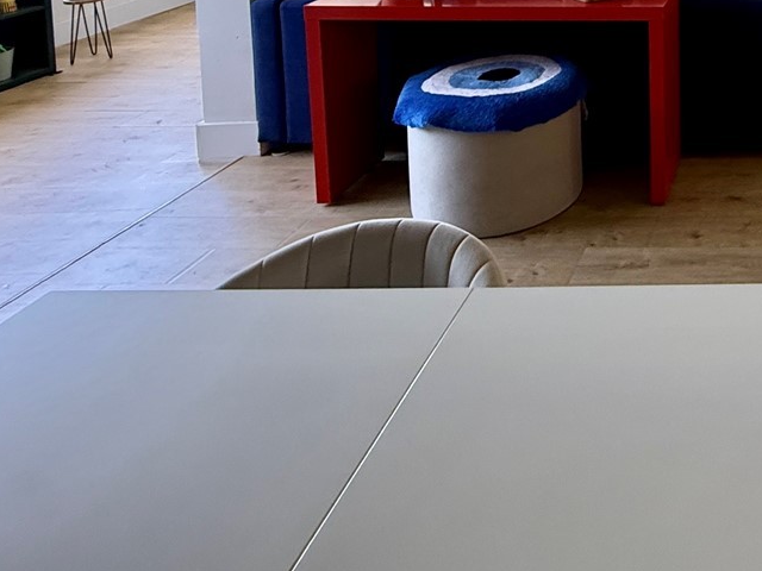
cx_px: 816
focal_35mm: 35
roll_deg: -0.6
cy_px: -121
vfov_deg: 33.0
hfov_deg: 42.7
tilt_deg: -5.1
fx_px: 770
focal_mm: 2.22
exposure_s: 1/60
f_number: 2.2
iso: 200
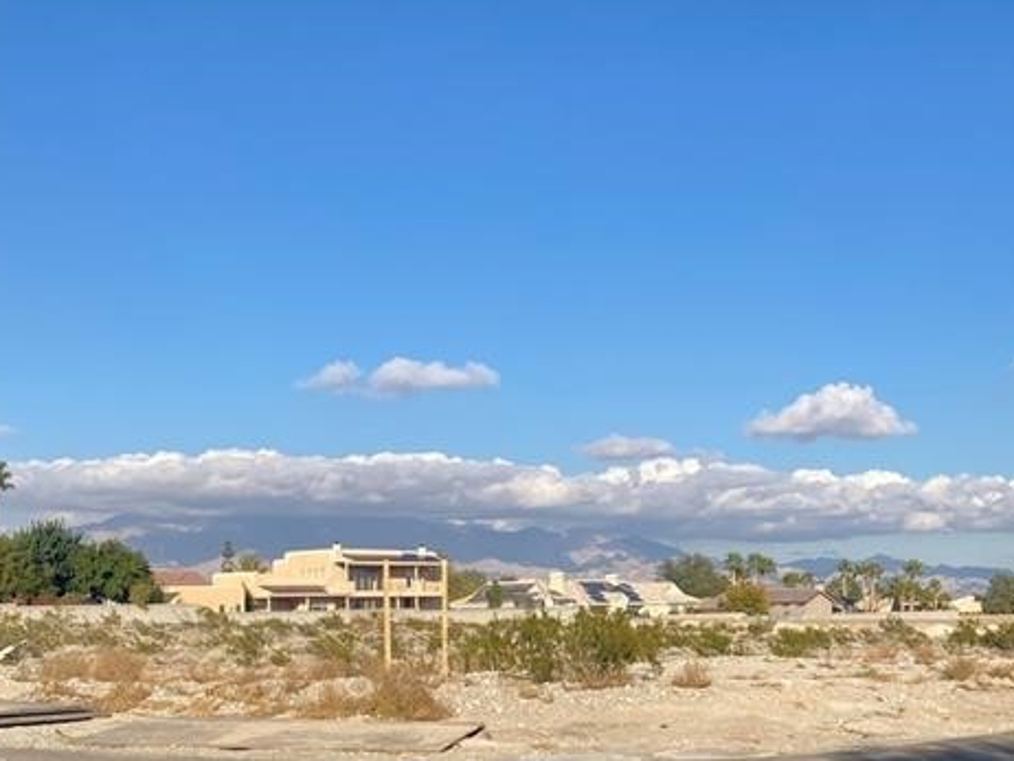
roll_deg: +1.0
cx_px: 676
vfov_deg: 31.4
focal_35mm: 45
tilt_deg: -1.1
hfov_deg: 41.5
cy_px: 603
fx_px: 1319
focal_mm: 4.25
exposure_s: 1/3300
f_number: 1.8
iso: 32
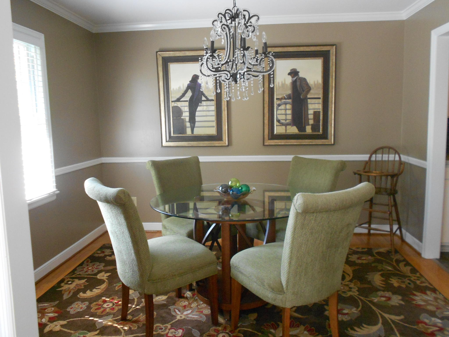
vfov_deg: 48.2
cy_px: 168
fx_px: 376
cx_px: 224
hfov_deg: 61.7
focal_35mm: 29
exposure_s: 1/30
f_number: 3.4
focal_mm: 5.1
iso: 400
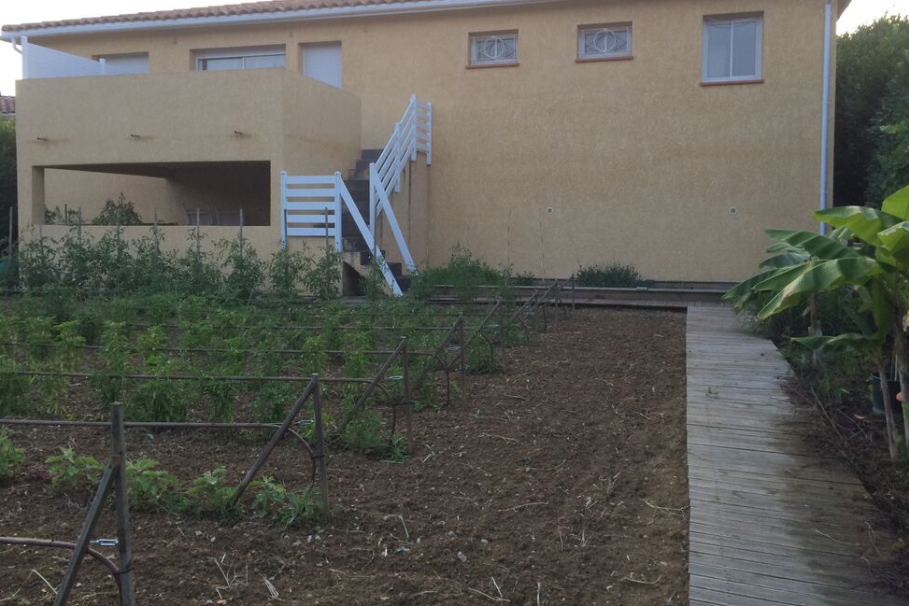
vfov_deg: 42.2
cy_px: 257
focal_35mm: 31
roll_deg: -0.6
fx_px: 783
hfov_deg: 60.3
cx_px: 451
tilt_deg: -0.4
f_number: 2.2
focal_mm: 4.15
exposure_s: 1/33
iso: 100
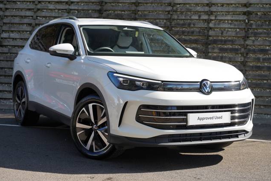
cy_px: 91
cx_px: 136
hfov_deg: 31.3
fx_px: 484
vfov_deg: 21.1
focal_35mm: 64
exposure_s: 1/160
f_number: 4.5
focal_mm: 63.3
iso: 100
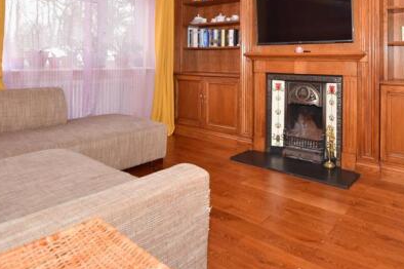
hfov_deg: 70.7
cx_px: 245
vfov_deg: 48.3
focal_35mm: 25
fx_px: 280
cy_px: 53
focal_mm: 10
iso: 400
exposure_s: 1/60
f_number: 7.1
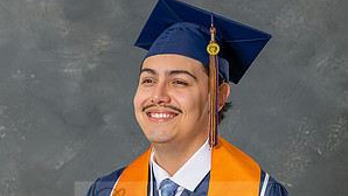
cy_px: 243
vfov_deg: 7.5
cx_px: 96
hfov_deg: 13.4
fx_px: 1477
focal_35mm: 160
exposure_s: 1/200
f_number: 4
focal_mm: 57
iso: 200
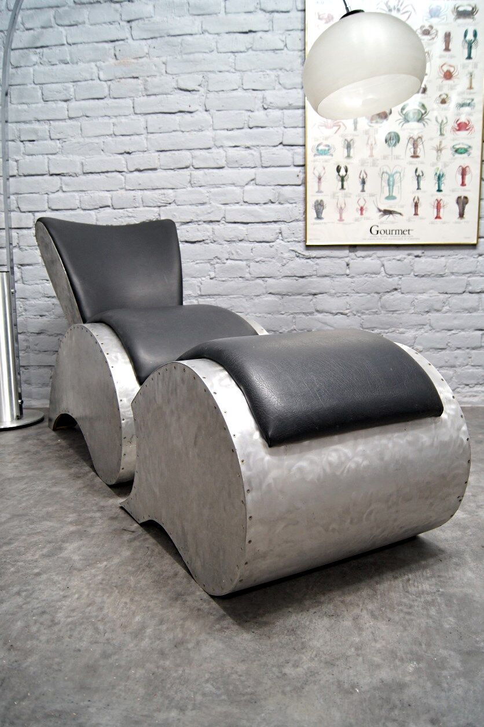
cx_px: 242
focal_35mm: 30
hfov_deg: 43.6
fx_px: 606
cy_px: 364
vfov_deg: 62.0
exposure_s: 1/50
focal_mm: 20
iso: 400
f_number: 4
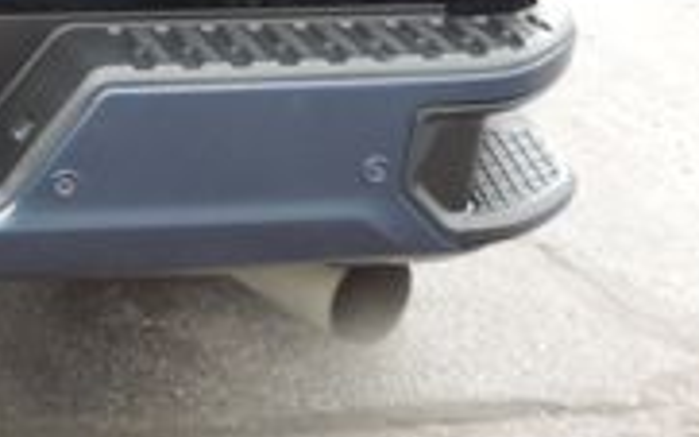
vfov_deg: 14.0
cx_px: -232
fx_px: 1714
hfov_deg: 20.8
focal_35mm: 90
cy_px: -120
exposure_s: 1/30
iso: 140
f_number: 3
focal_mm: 4.3
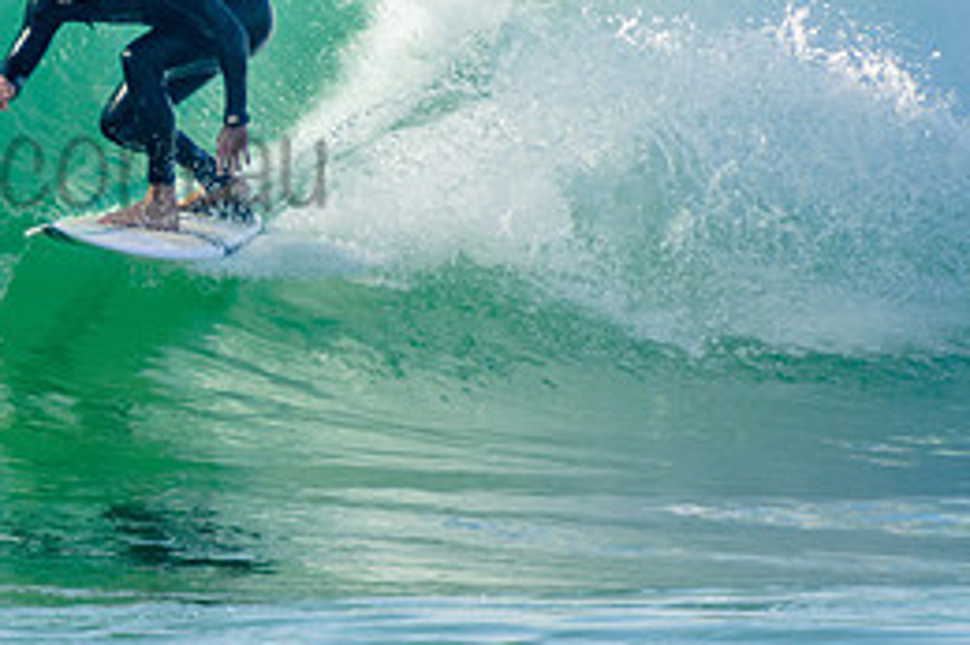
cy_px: 121
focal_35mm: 1339
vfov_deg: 1.0
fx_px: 36054
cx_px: -67
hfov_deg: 1.5
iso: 360
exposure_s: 1/1250
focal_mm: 400
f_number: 5.6
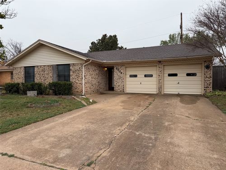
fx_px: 157
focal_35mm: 24
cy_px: 85
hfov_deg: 71.6
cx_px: 113
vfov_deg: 56.8
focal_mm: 6.76
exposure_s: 1/1553
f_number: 1.78
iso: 80
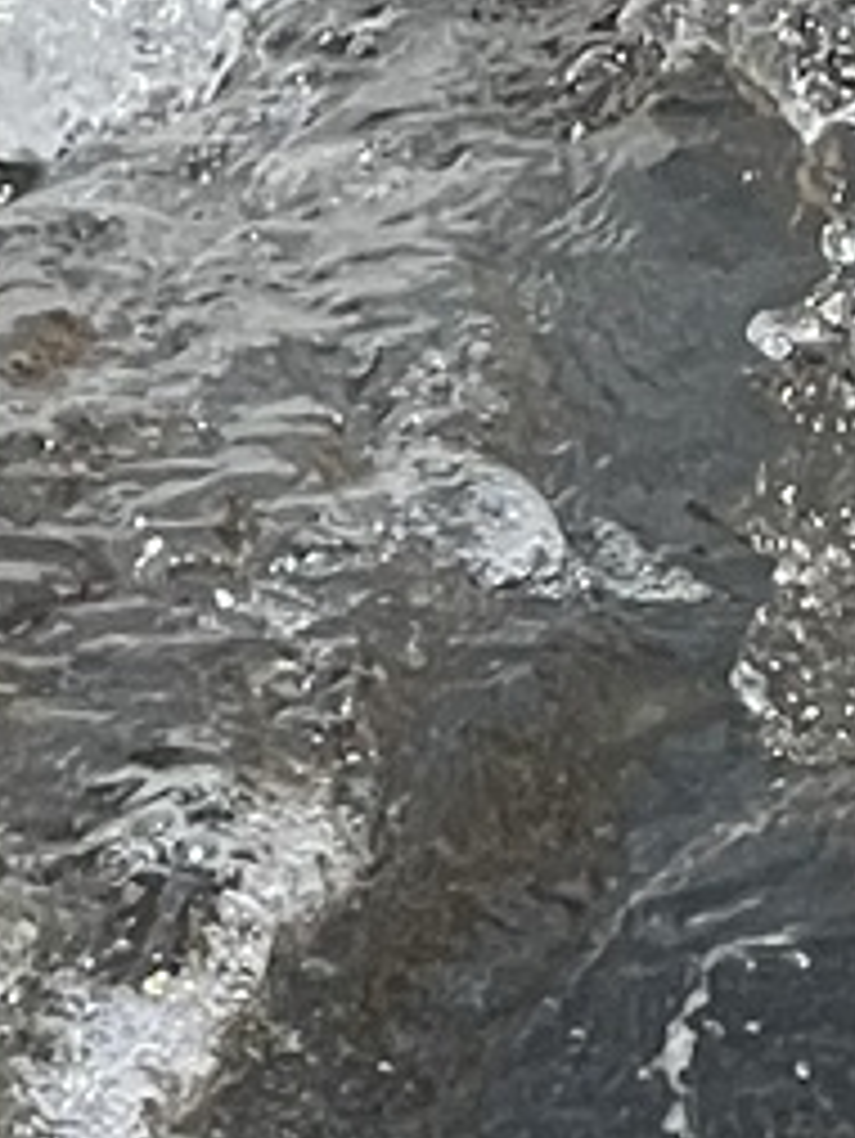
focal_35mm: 608
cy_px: 2582
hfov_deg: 2.4
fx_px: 20006
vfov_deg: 3.2
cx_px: -1588
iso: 32
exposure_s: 1/630
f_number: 2.8
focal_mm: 9
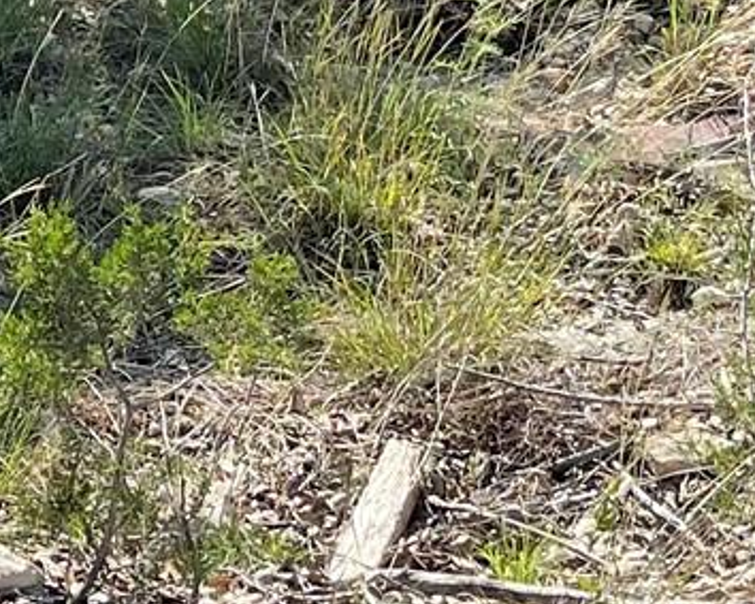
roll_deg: -3.6
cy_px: -519
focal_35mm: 147
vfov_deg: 9.9
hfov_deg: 13.0
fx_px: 3284
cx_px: 134
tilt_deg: -14.3
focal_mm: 5.1
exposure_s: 1/985
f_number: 1.6
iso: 32
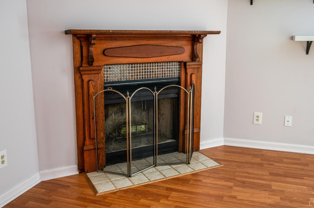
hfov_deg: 55.8
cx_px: 151
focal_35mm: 34
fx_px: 296
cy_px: 91
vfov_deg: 38.7
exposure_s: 2.5
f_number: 8
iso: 400
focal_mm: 30
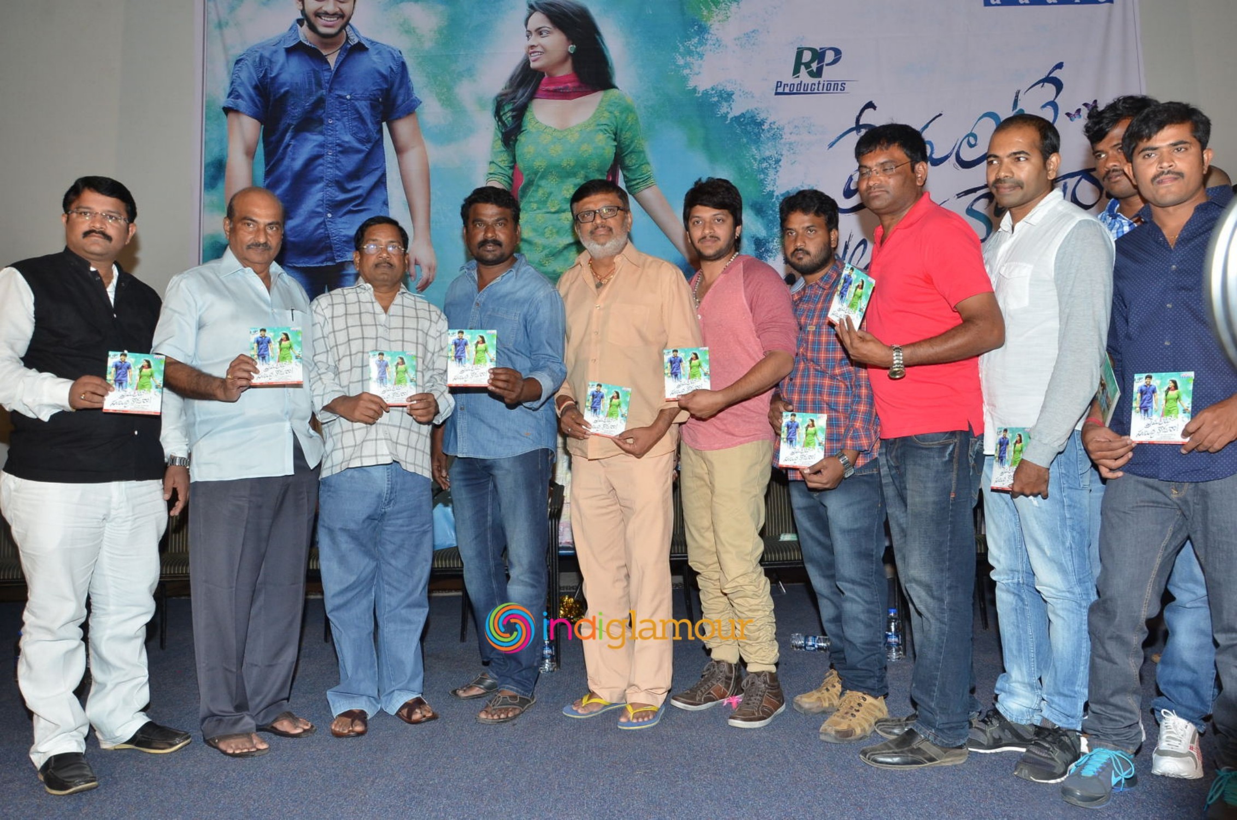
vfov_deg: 47.7
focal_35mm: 27
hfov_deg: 67.5
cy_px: 410
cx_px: 618
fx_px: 926
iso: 800
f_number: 6.3
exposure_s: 1/125
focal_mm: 18
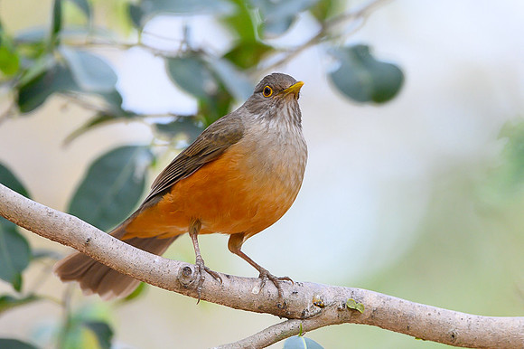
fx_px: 9469
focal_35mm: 651
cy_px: 122
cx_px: 262
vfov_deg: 2.1
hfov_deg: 3.2
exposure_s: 1/400
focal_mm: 500
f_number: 4
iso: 2000
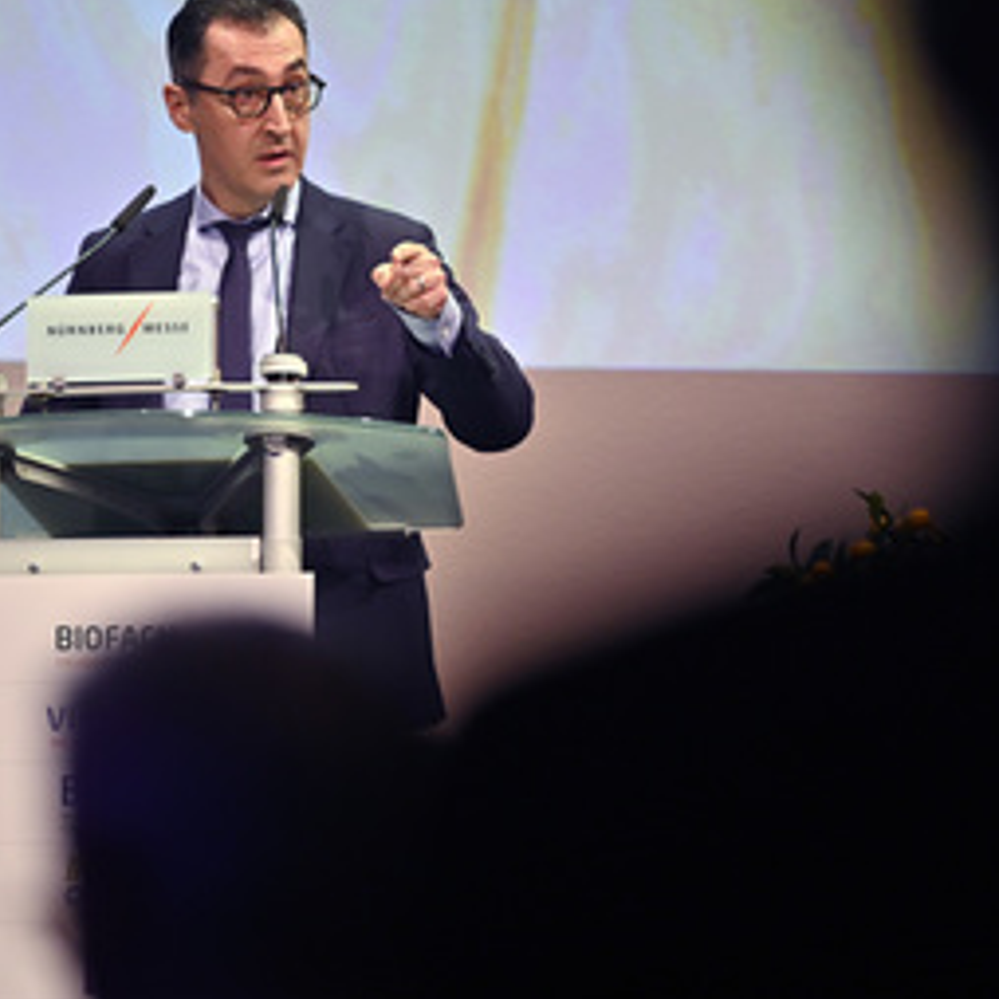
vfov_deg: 5.8
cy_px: 507
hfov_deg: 5.8
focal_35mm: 302
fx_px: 9861
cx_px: 273
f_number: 2.8
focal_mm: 200
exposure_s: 1/500
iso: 800
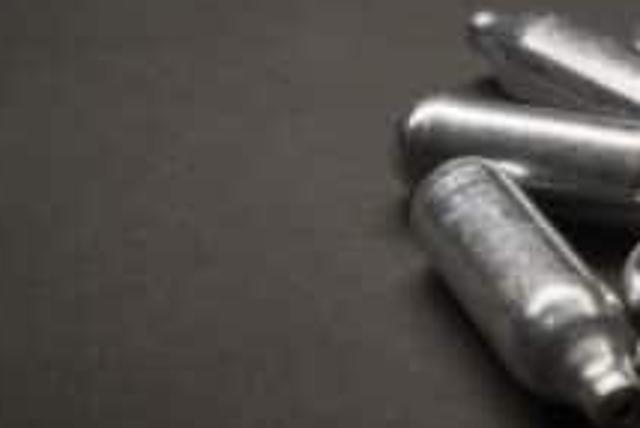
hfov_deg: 19.1
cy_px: 78
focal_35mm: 105
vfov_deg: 13.0
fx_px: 1868
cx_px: 580
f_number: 11
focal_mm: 50
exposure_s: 1/500
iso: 200
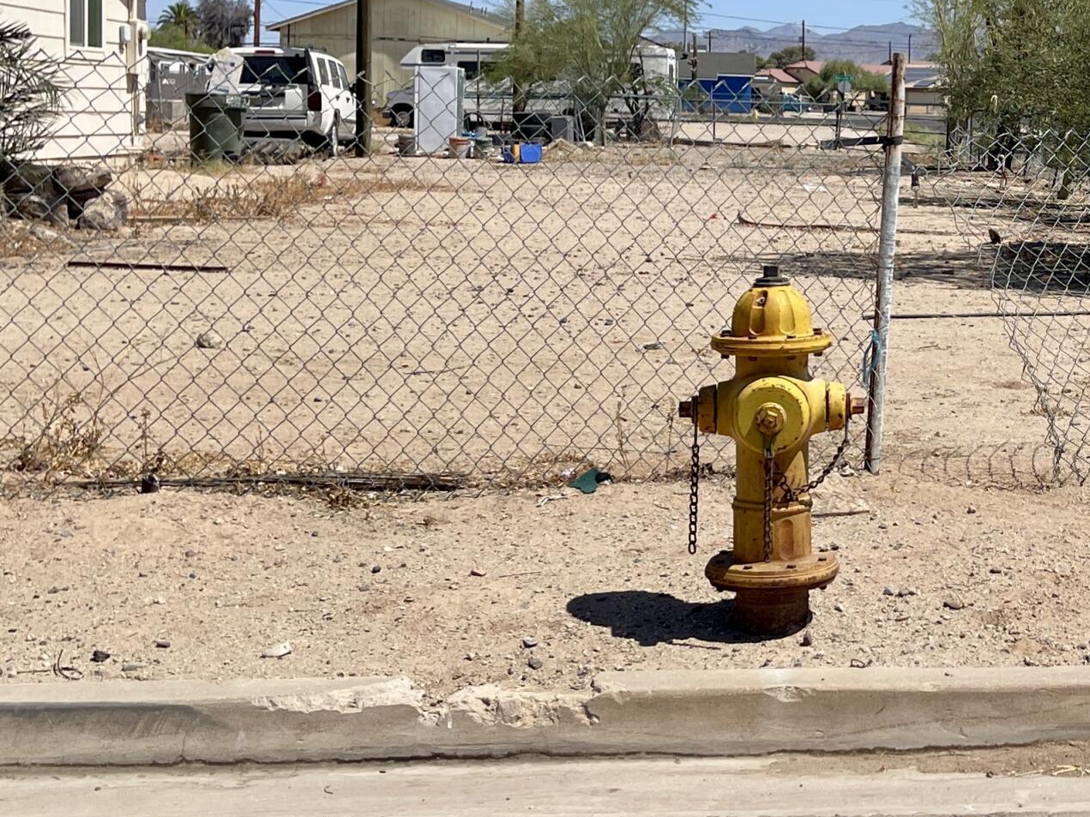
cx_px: 1095
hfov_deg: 30.4
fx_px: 1858
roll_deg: -1.7
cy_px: 148
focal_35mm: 59
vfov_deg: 24.4
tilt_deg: -2.0
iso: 32
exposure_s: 1/5128
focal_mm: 5.1
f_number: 1.6
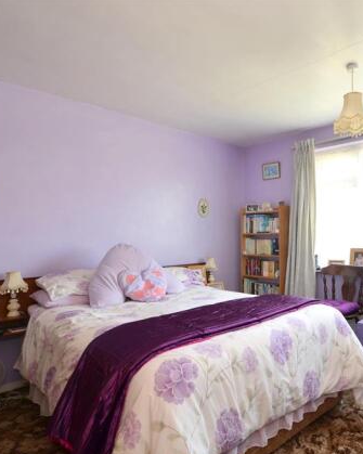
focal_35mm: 22
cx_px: 272
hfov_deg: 59.7
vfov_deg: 75.0
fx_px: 296
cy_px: 233
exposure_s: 1/2
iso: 200
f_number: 11
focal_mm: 10
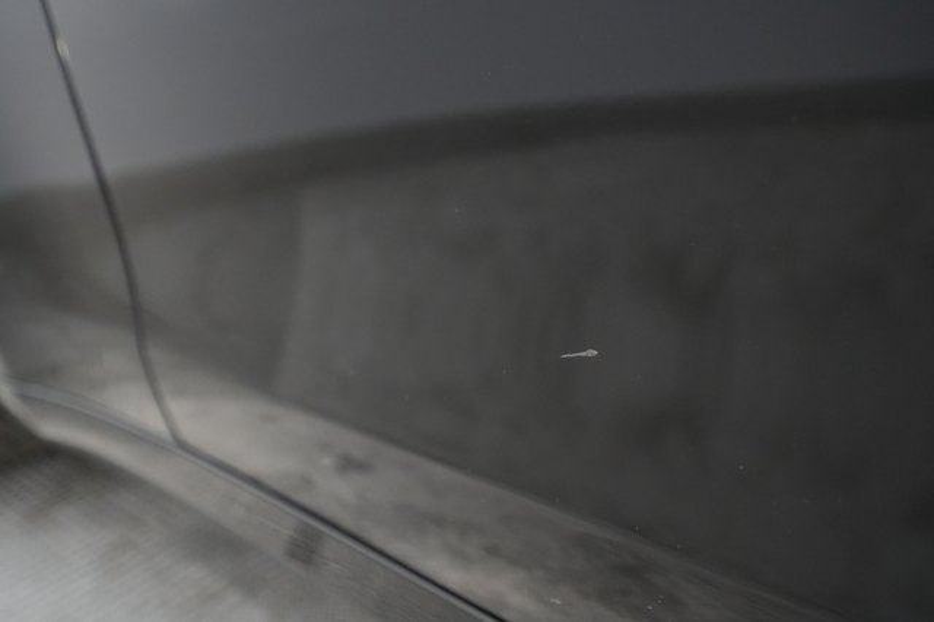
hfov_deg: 65.5
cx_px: 467
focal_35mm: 28
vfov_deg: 46.4
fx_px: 726
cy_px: 311
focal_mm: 28
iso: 8000
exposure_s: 1/100
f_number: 4.5
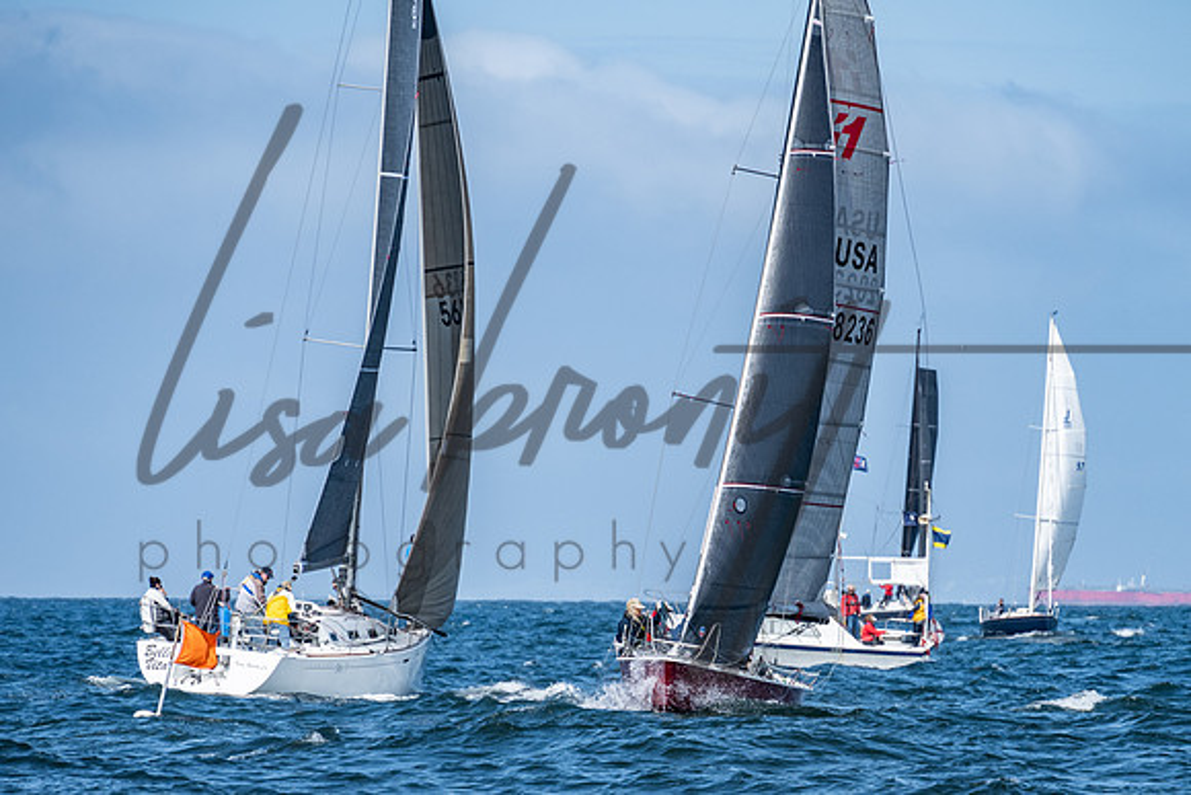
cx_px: 700
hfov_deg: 6.4
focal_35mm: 322
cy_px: 609
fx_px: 10642
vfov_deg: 4.3
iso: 200
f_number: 6.3
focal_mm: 200
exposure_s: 1/1250
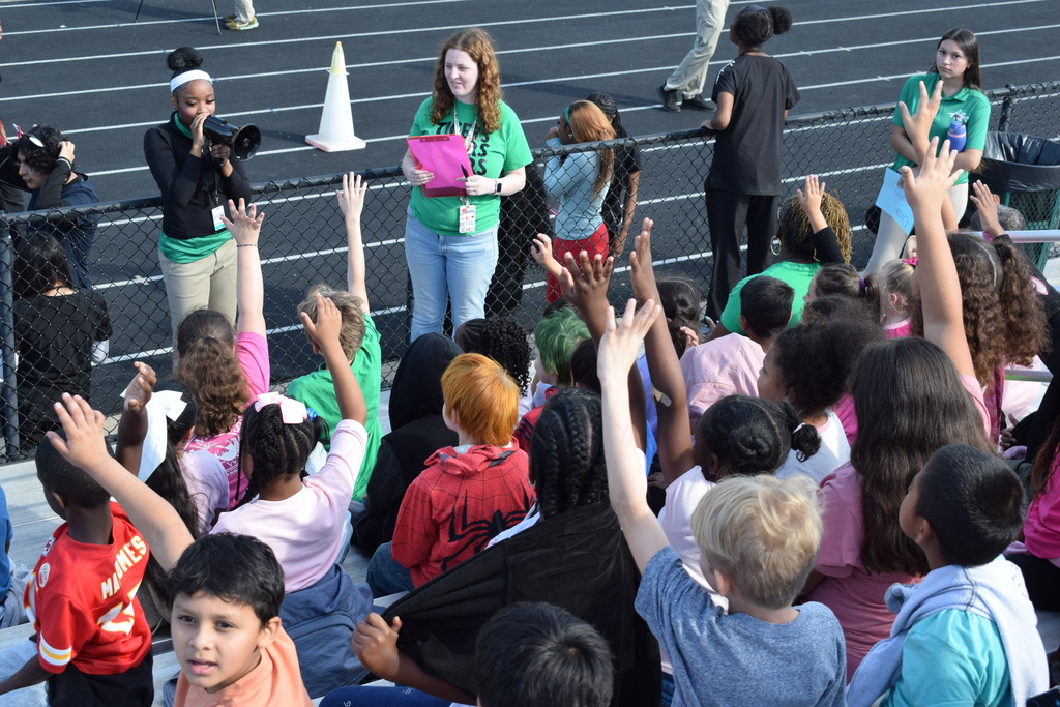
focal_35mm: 60
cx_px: 530
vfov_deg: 22.6
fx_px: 1767
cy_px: 354
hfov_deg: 33.4
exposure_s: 1/250
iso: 360
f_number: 8
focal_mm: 40
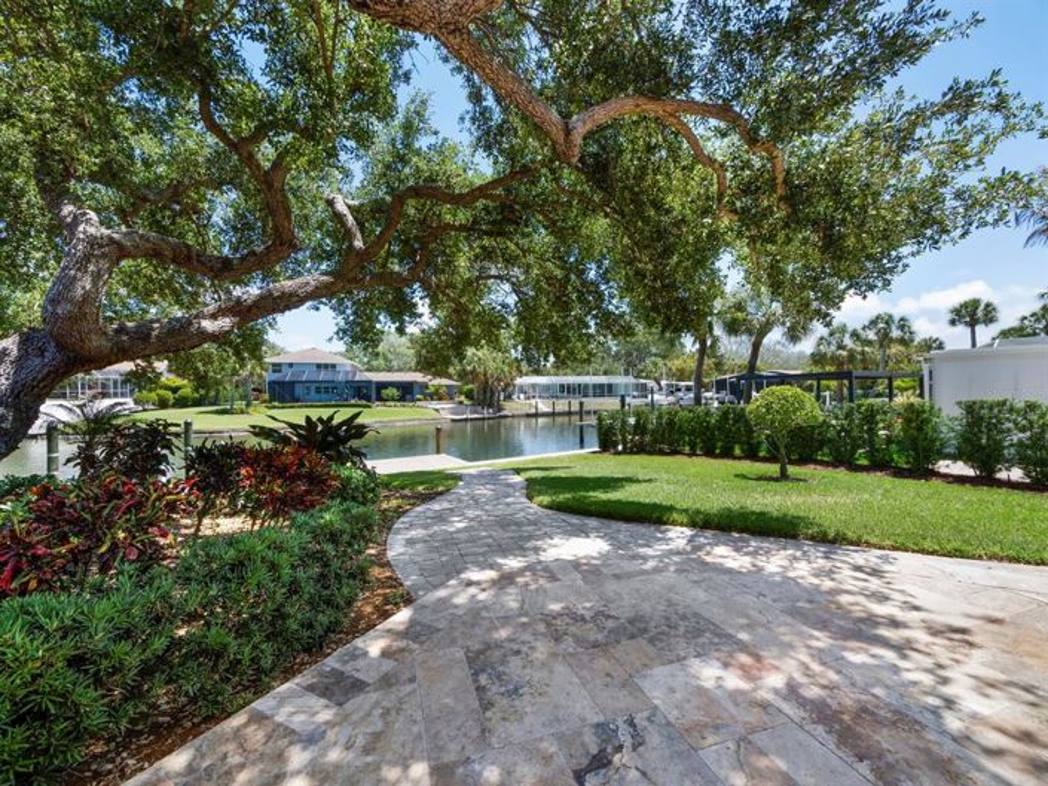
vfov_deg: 85.7
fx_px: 424
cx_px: 524
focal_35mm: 14
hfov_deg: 102.1
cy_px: 393
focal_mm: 7
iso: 400
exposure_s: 1/250
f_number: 10
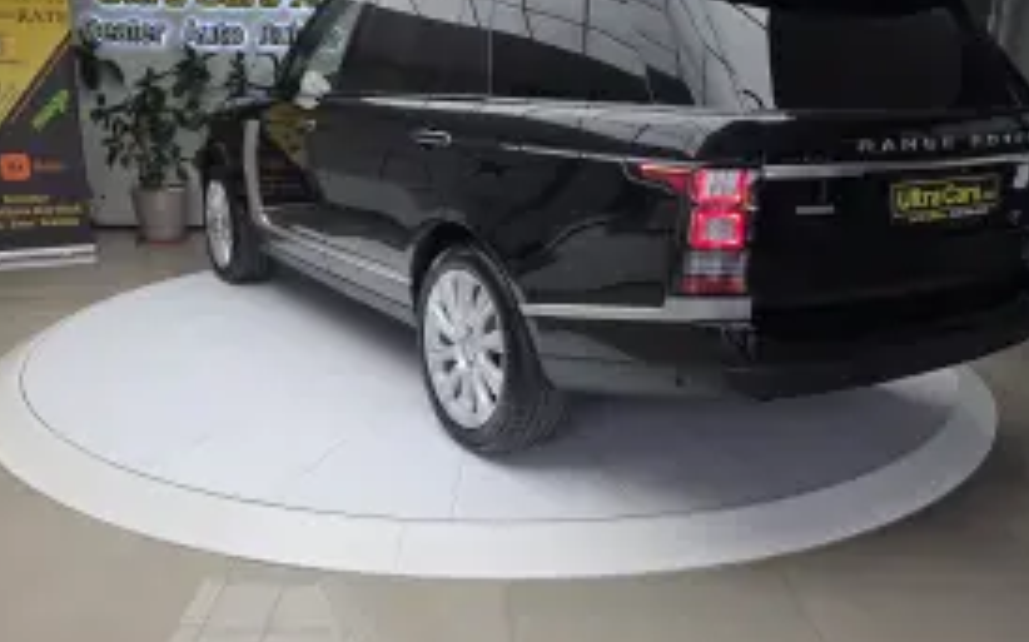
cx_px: 496
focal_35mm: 32
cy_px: 297
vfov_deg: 39.4
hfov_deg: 59.7
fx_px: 897
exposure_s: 1/100
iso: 12
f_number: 1.7
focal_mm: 6.25
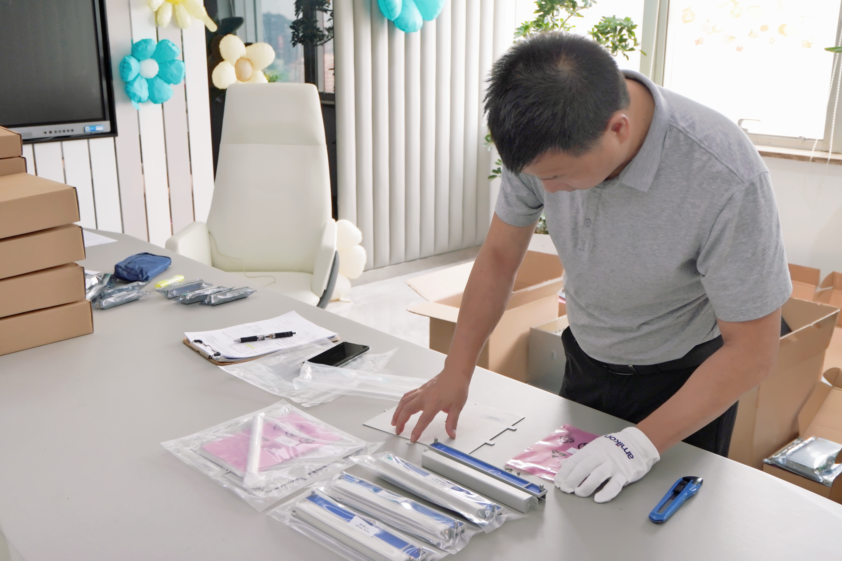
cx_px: 421
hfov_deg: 53.1
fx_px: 842
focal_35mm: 36
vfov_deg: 36.9
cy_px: 280
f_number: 4
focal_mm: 24
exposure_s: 1/60
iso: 320
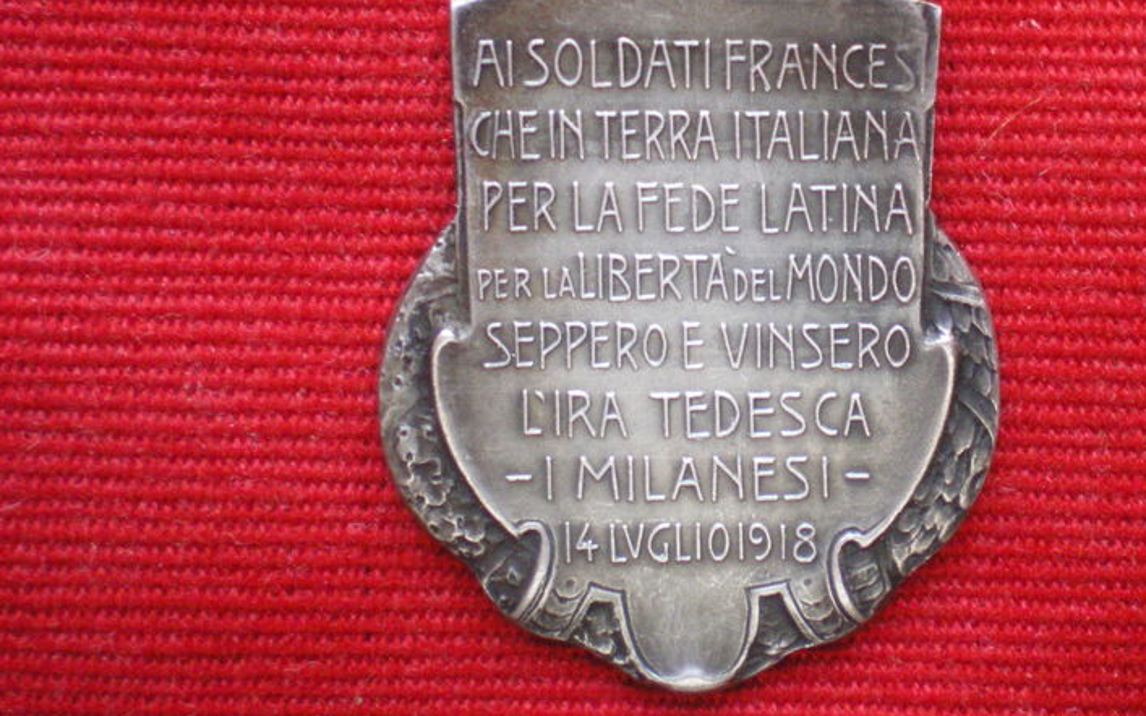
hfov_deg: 35.4
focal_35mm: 57
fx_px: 1780
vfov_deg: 22.5
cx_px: 746
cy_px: 178
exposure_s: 1/40
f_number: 3.1
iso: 400
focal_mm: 6.3
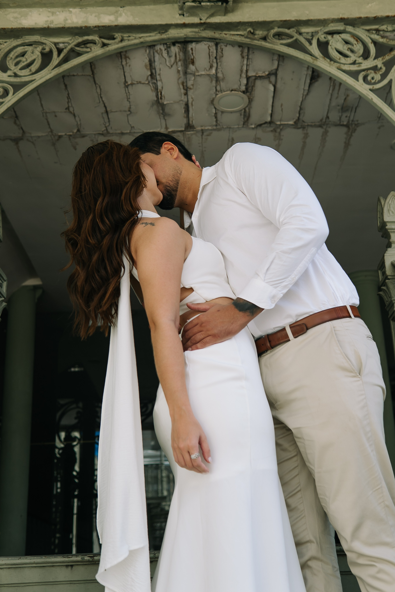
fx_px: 741
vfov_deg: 43.6
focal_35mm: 45
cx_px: 198
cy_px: 296
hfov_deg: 29.9
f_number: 2.8
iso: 100
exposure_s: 1/400
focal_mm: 30
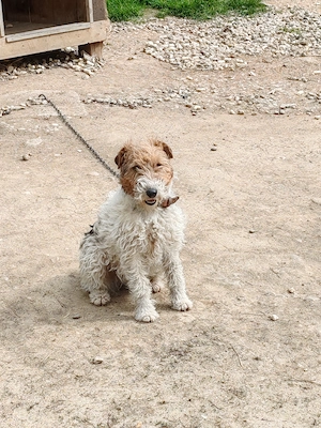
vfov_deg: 18.4
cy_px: 214
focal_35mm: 107
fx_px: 1323
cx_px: 160
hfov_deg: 13.8
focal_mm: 6.12
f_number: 1.9
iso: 50
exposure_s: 1/260
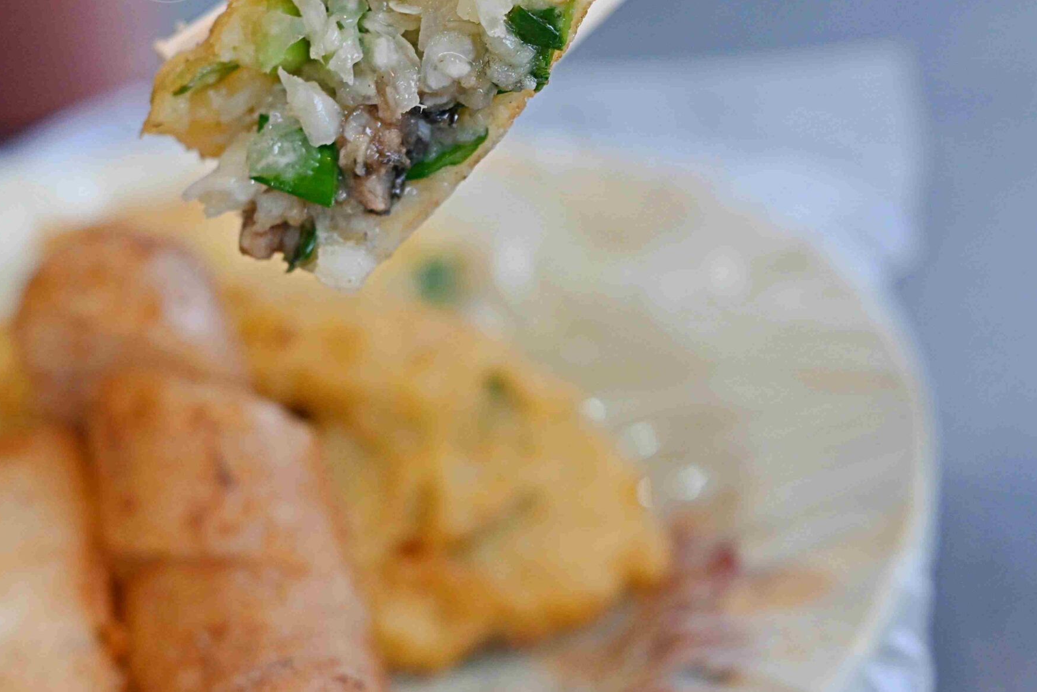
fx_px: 3140
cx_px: 581
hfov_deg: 18.7
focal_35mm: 109
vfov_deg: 12.6
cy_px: 276
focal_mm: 50
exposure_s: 1/200
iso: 560
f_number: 3.2
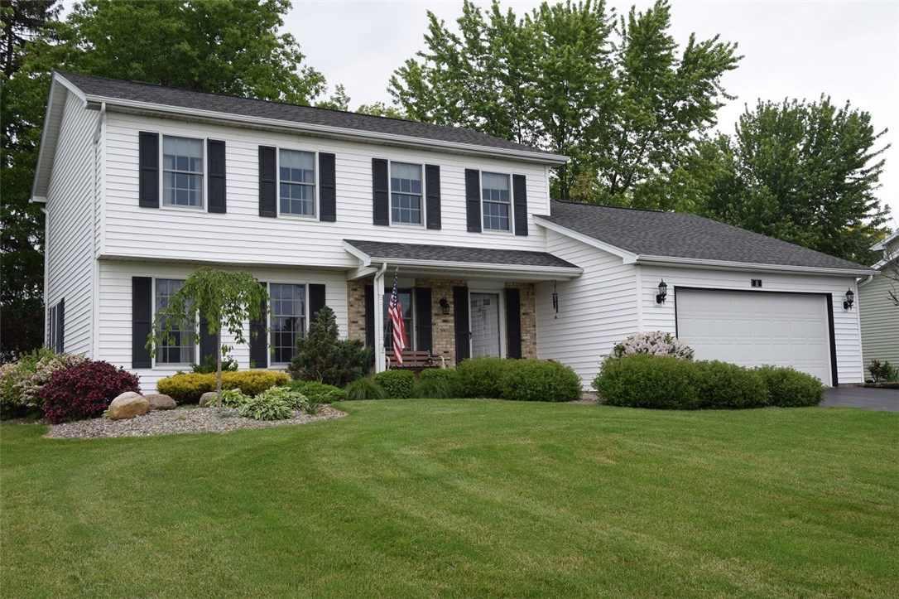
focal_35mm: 38
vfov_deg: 35.5
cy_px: 300
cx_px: 450
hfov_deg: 51.3
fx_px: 936
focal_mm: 25
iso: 200
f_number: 8
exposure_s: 1/250
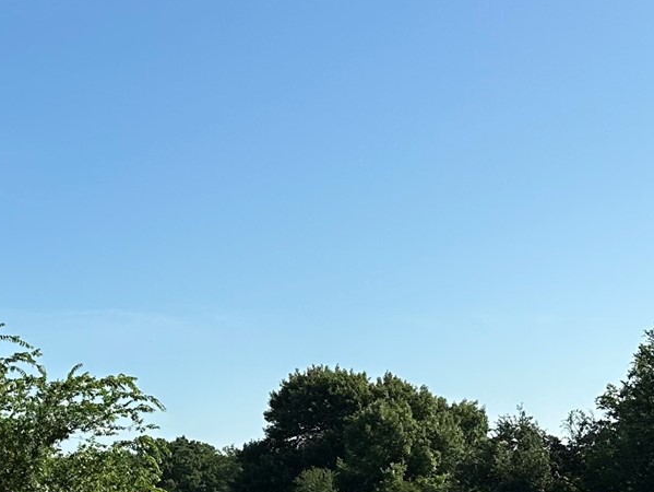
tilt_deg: +0.0
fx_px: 1550
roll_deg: +2.0
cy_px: 552
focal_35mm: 82
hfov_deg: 21.6
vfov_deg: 17.4
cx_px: -183
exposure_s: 1/4348
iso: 80
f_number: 1.78
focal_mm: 6.86
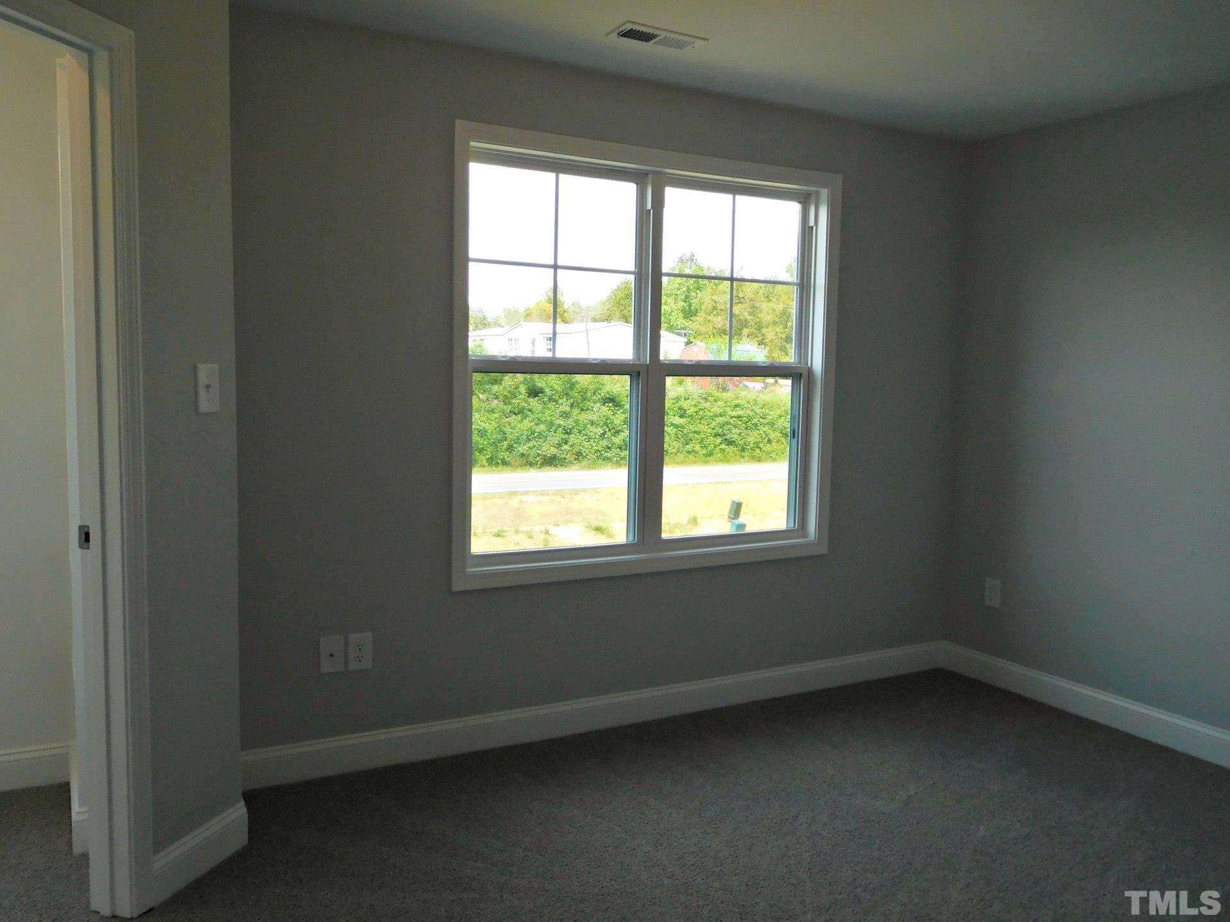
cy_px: 461
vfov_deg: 54.9
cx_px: 615
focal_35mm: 25
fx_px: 888
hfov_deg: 69.4
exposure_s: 1/200
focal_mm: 4.5
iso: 125
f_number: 3.4
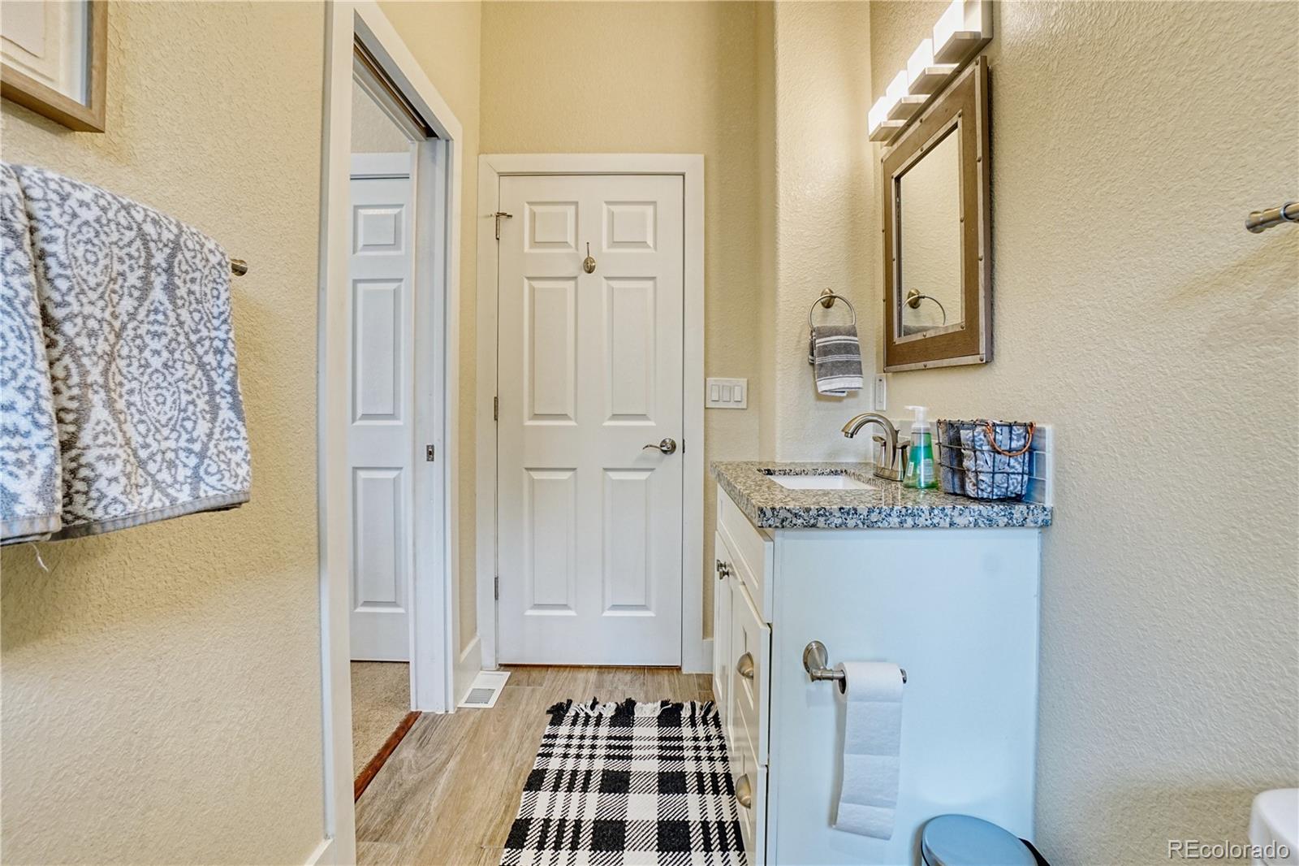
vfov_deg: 77.3
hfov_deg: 100.4
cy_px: 433
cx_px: 650
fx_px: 541
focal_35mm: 15
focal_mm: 10
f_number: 9
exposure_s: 1/13
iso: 400
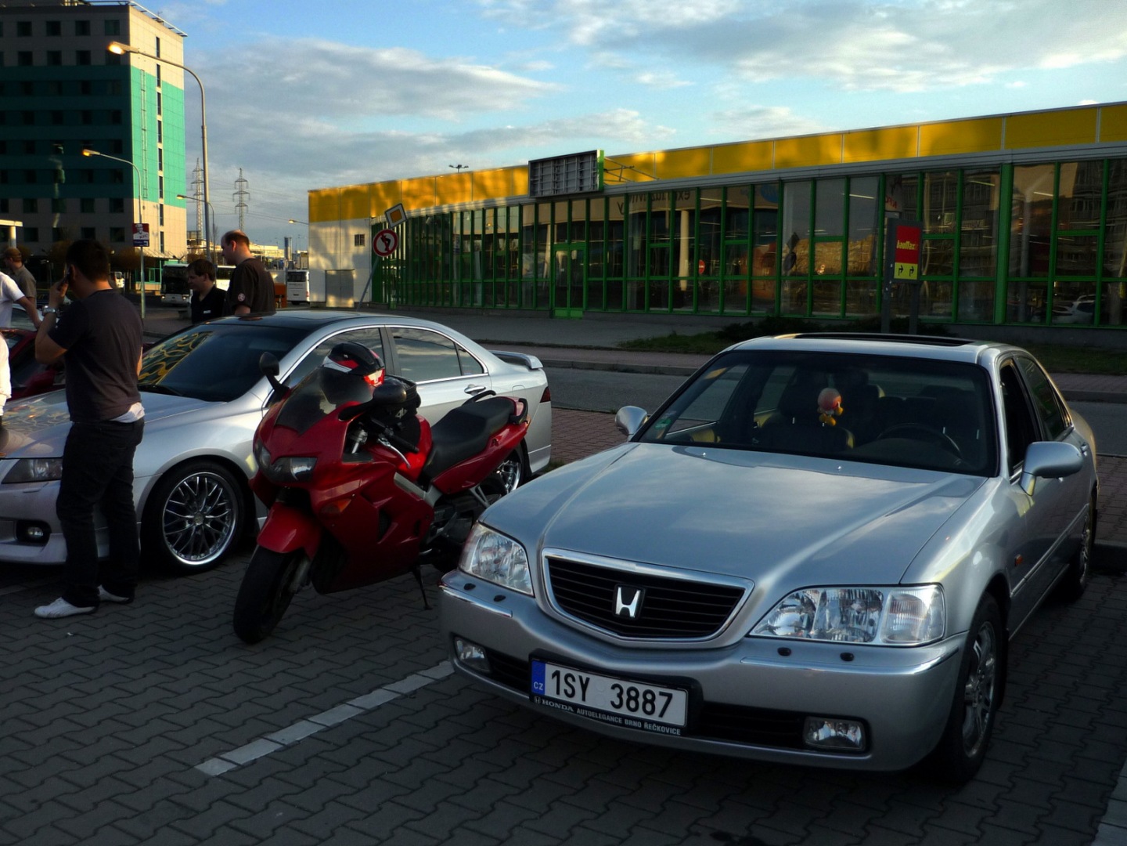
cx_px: 564
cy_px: 423
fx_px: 1074
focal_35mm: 33
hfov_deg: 55.4
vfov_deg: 42.9
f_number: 2.8
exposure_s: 1/640
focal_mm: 5.5
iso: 100
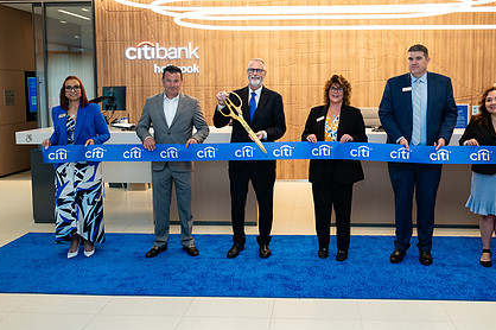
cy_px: 128
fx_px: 482
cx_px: 293
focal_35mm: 35
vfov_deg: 37.6
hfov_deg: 54.2
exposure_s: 1/200
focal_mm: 24
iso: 500
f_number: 3.5
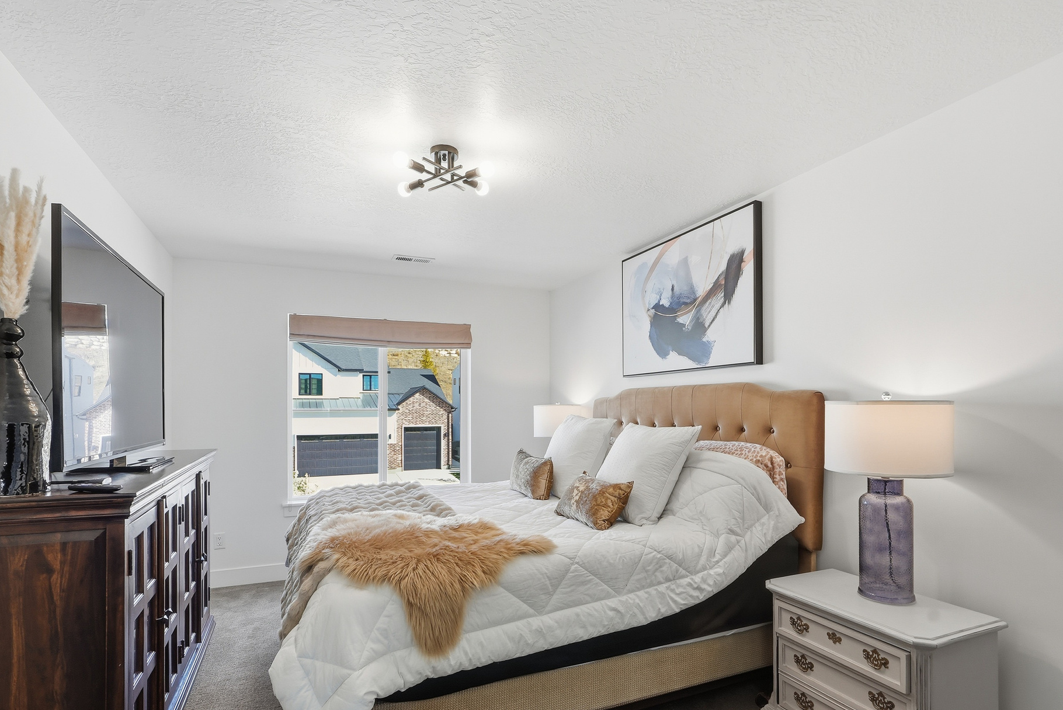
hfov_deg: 90.0
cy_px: 392
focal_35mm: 18
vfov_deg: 67.3
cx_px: 530
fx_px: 532
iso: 320
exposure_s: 1/125
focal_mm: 16
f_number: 9
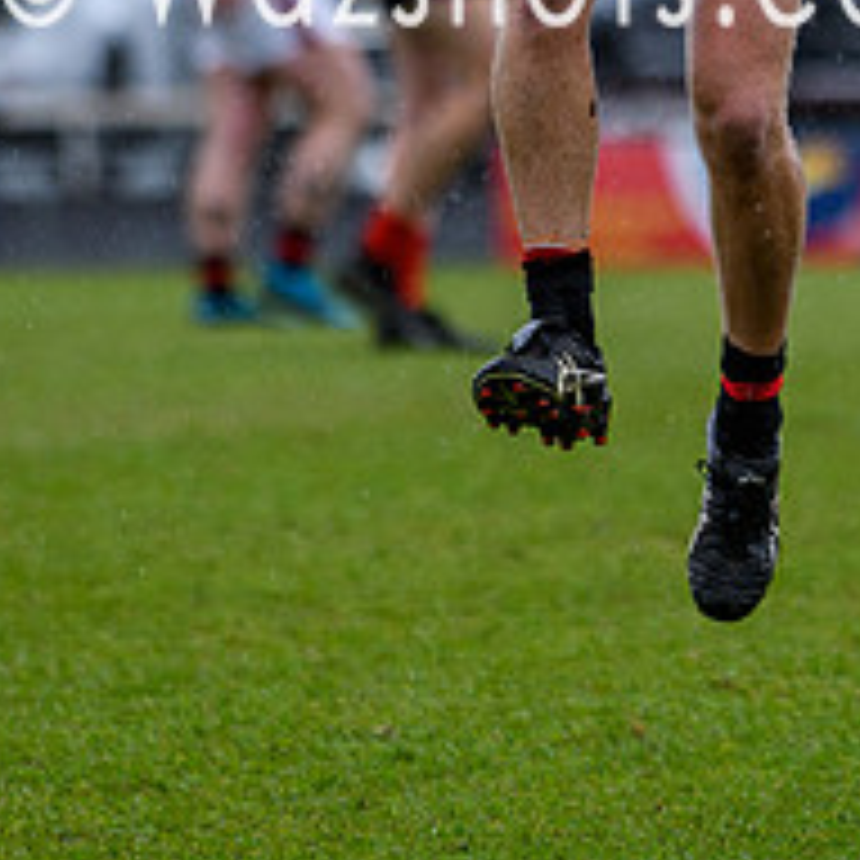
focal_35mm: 1111
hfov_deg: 1.6
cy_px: 92
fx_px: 31228
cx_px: 755
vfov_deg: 1.6
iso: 140
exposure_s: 1/1250
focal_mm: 185
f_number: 2.8
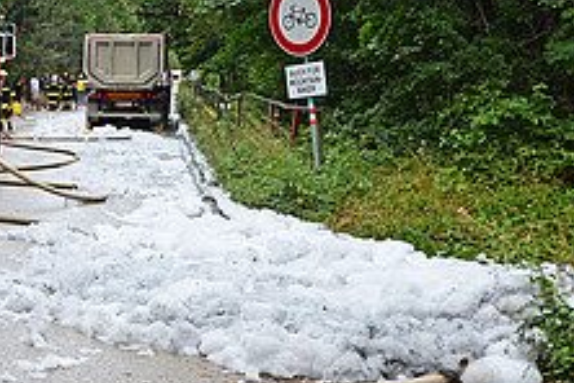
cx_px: -17
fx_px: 1277
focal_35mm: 80
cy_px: 118
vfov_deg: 17.0
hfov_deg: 24.1
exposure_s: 1/80
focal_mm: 25
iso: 400
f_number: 4.5
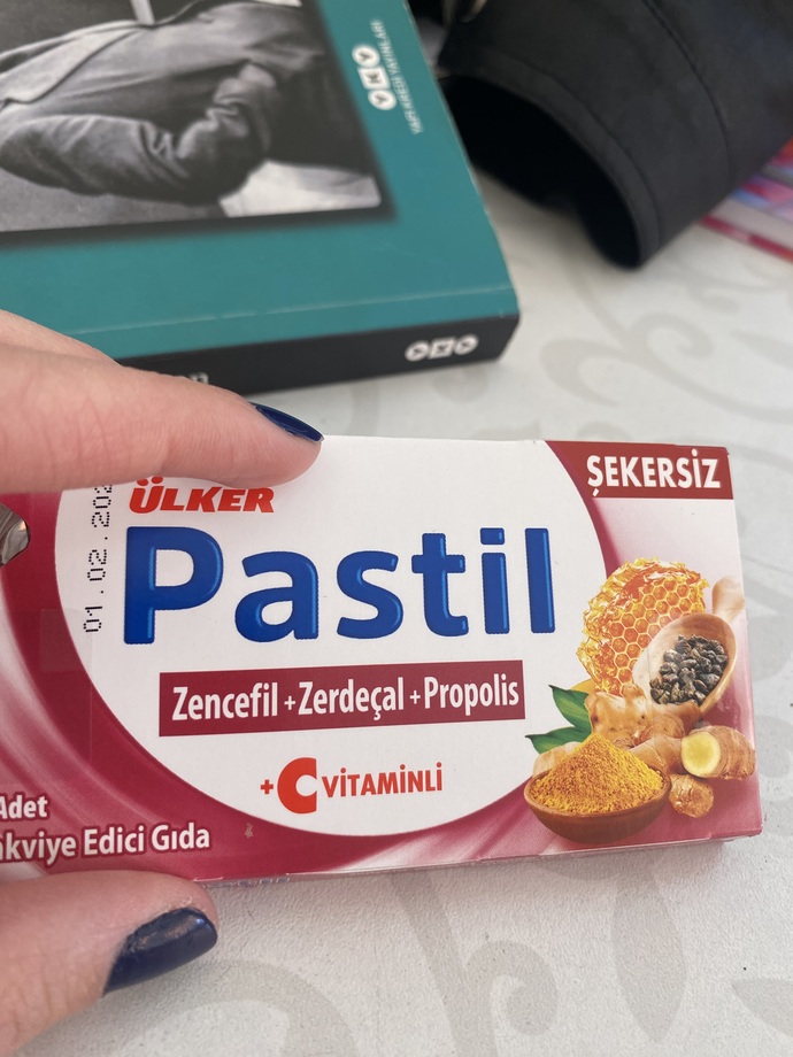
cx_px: 396
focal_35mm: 25
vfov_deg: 69.4
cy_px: 528
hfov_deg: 54.9
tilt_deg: -45.5
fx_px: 764
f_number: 1.8
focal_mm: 4.25
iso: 100
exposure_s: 1/121
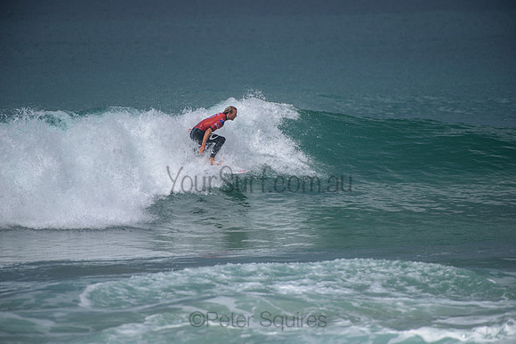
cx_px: 258
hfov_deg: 4.1
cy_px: 172
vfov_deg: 2.8
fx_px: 7168
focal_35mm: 500
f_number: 5.6
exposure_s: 1/2000
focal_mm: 500
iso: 160
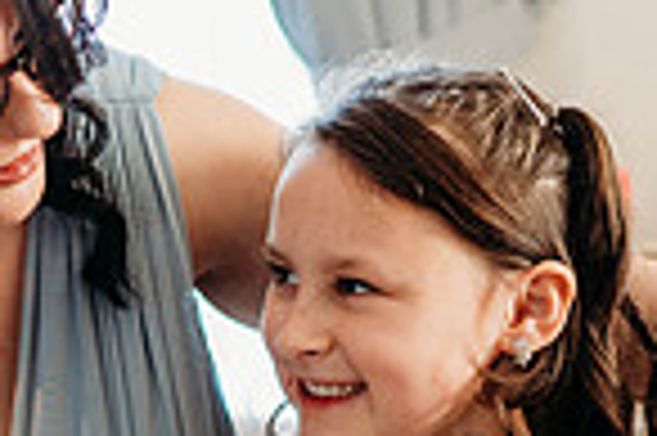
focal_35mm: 139
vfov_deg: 9.7
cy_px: 521
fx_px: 2534
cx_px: 225
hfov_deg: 14.7
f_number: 2
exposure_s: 1/200
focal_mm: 35
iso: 1800
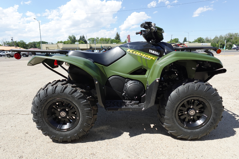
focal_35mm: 20
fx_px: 133
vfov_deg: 61.9
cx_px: 120
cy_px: 80
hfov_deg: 84.0
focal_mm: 7.6
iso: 125
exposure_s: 1/2500
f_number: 2
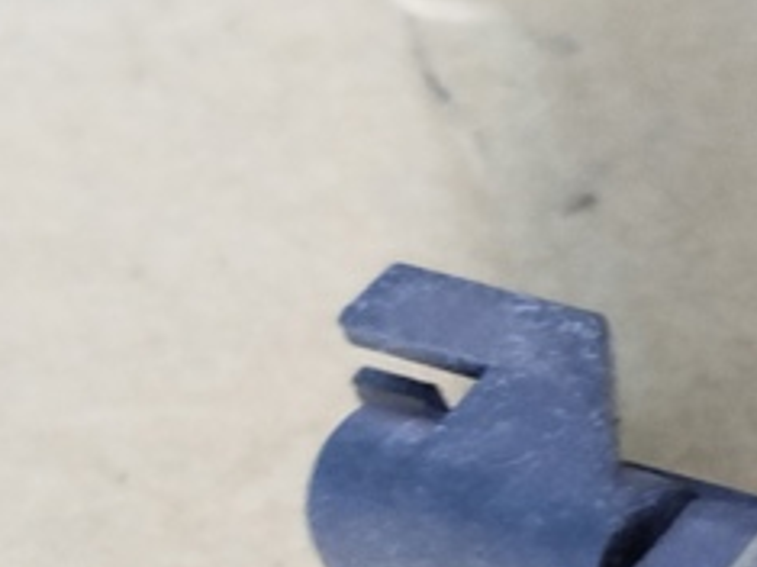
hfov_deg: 14.5
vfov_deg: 11.1
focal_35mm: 131
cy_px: 706
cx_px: 963
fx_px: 2863
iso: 640
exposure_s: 1/33
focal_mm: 5.31
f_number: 1.7
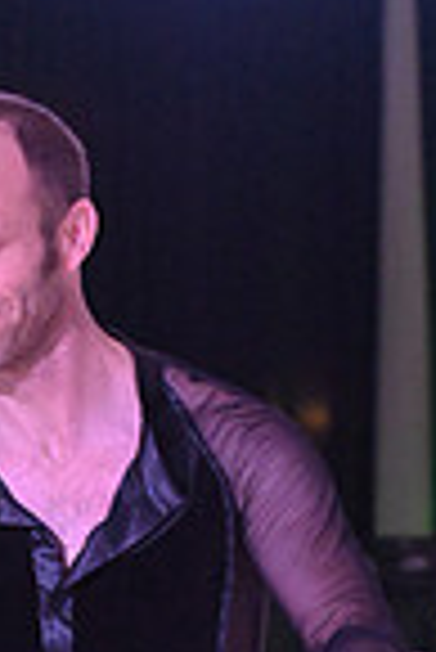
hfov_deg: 3.4
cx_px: -326
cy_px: 1079
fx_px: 7394
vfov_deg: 5.0
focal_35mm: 408
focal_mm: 102
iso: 5000
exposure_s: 1/400
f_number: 7.1
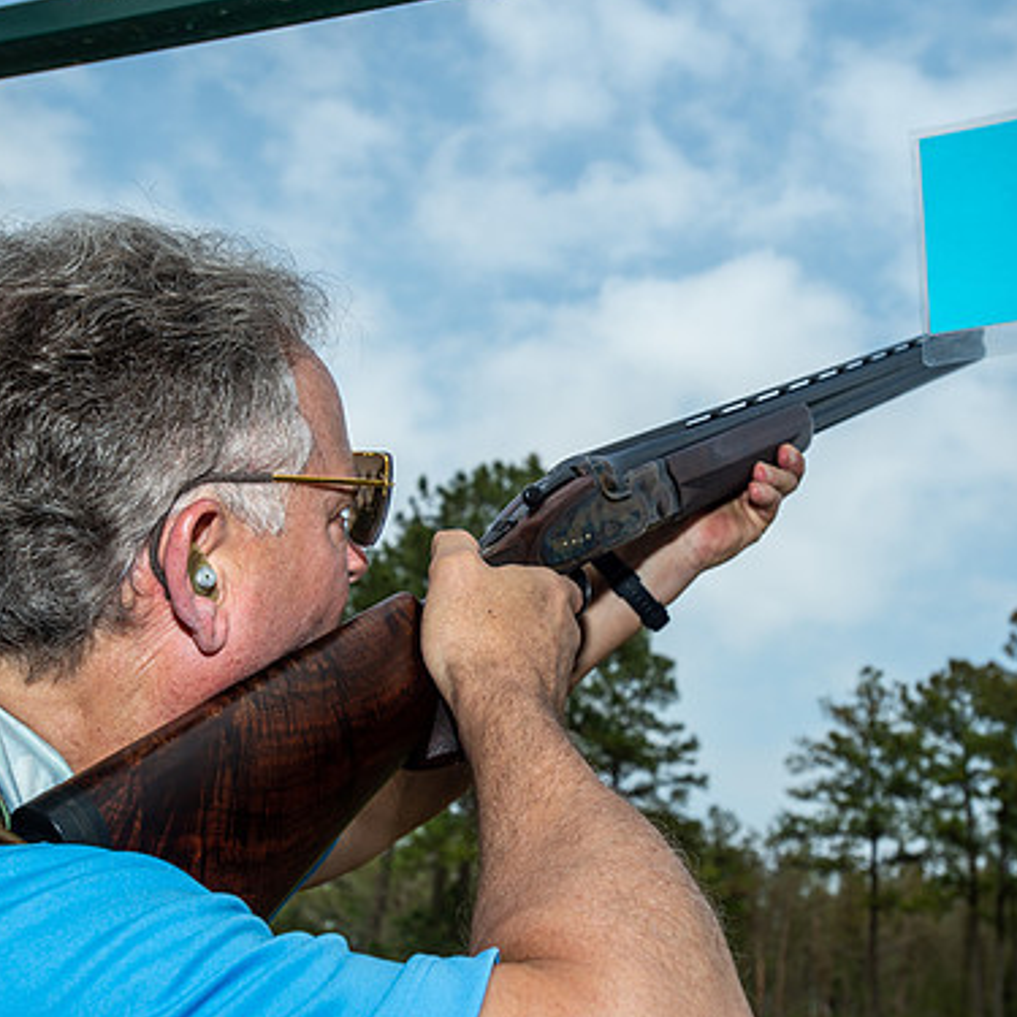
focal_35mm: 46
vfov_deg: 36.8
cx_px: 575
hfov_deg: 36.7
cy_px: 507
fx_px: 1529
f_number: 8
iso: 125
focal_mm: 35
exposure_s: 1/250
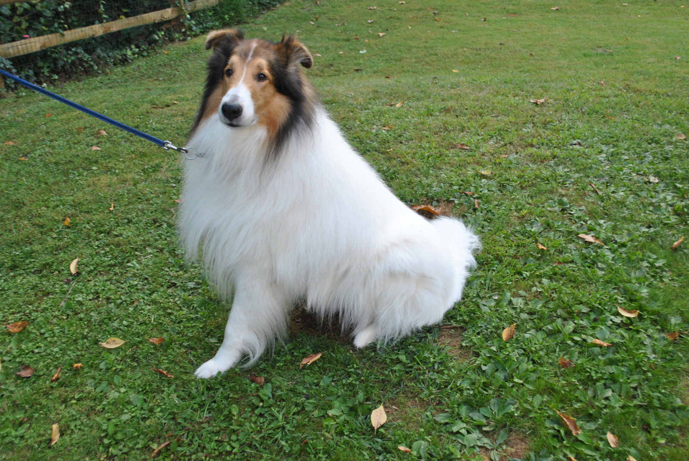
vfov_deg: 37.0
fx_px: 690
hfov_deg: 53.1
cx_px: 344
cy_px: 230
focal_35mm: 36
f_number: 5
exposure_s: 1/100
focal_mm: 24
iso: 400
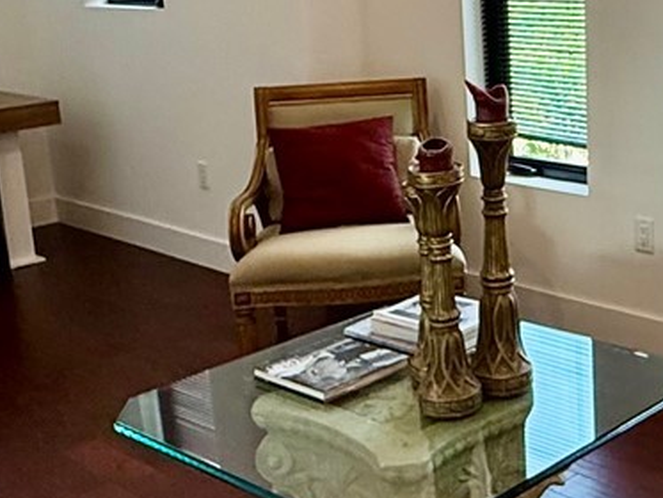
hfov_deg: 31.3
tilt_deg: -15.7
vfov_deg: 24.4
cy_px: 240
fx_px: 1150
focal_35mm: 60
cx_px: 540
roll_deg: +2.1
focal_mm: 2.22
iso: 125
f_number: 2.2
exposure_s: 1/120
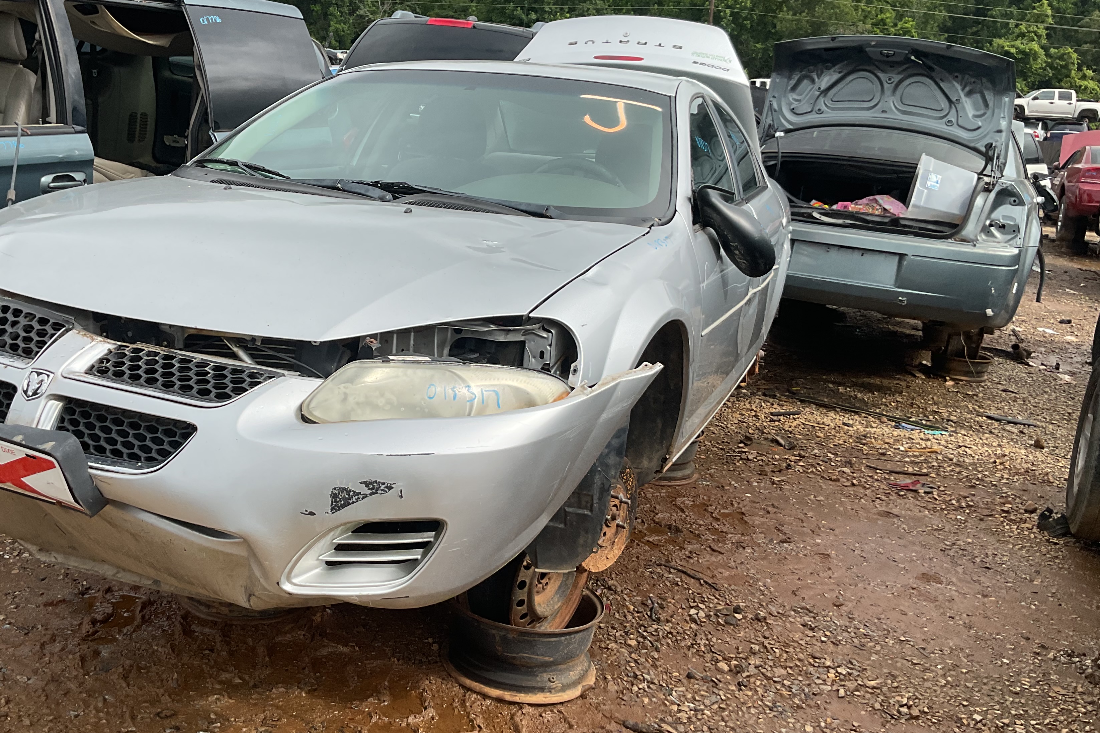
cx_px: 449
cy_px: 344
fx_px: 1130
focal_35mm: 37
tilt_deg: -14.6
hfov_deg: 51.6
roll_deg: -4.1
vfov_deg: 35.9
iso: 16
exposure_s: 1/1451
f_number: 1.8
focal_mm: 3
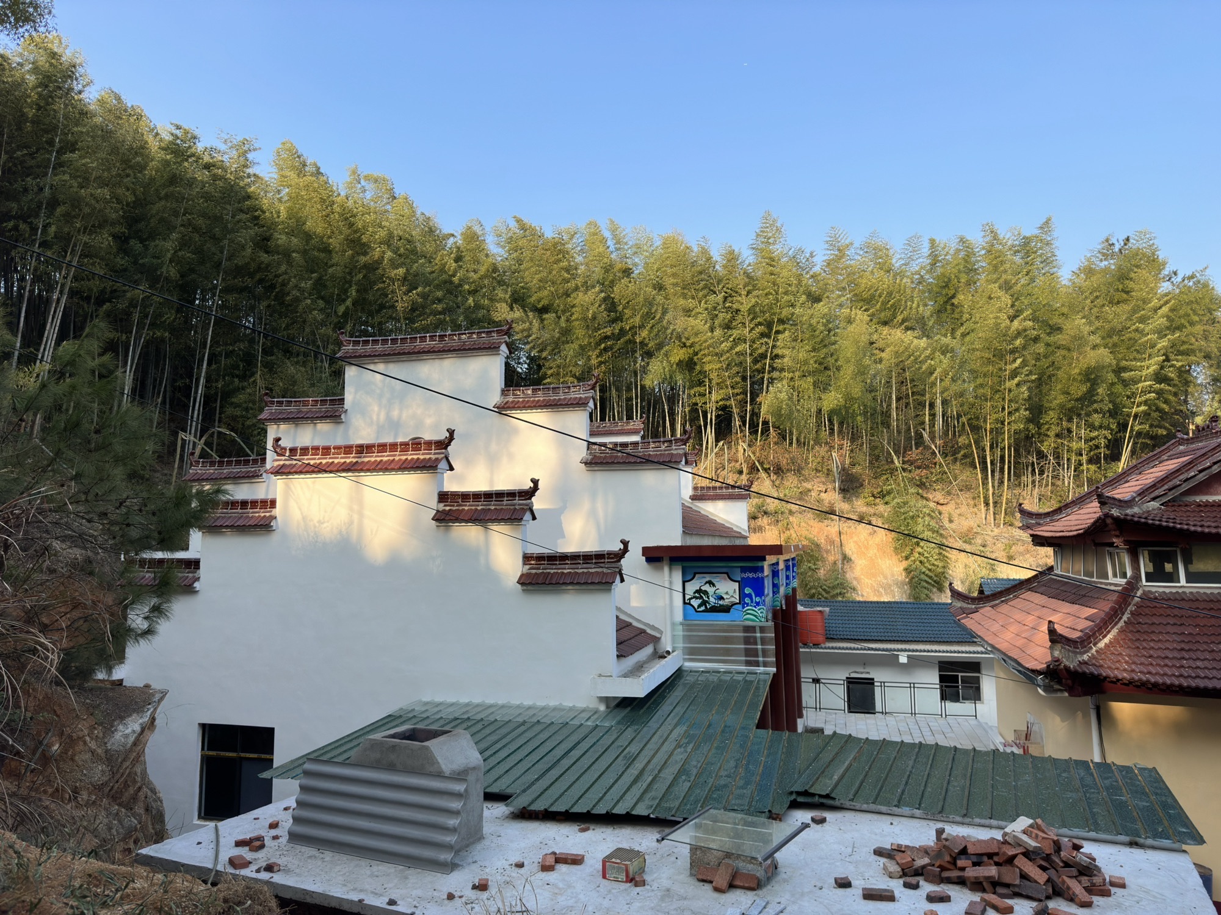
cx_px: 610
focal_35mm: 24
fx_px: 847
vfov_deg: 56.8
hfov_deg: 71.6
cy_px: 458
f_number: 1.78
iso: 80
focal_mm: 6.86
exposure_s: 1/1821
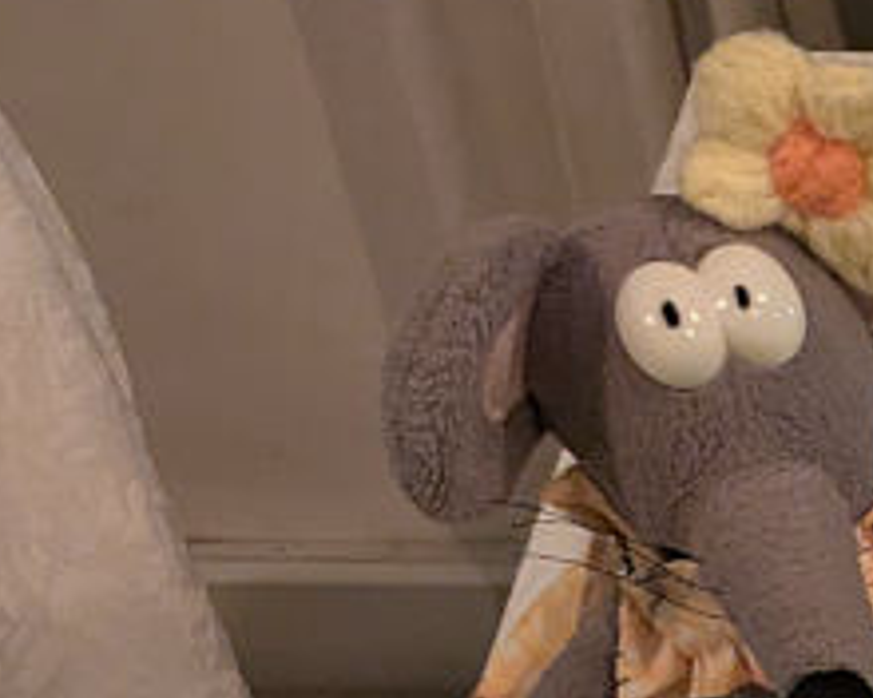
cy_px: 1751
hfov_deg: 11.5
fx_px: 3669
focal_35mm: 142
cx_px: 2000
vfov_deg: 9.5
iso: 598
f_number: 1.89
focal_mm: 5.43
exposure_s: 1/25
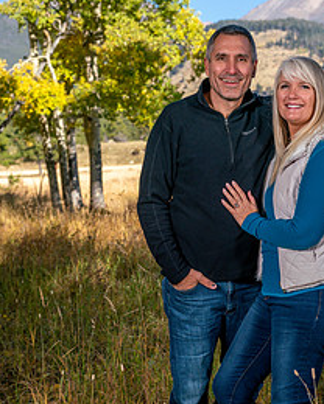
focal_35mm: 73
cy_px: 258
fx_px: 875
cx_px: 232
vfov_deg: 26.0
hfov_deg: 20.9
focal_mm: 45
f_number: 4.5
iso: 160
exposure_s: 1/800
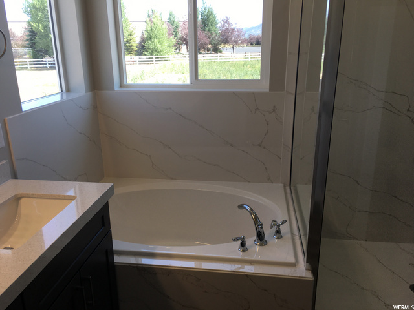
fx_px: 347
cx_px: 207
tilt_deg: -16.1
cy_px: 155
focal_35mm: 29
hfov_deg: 61.7
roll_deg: +0.9
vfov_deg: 48.2
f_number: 2.2
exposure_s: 1/128
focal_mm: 4.15
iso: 25
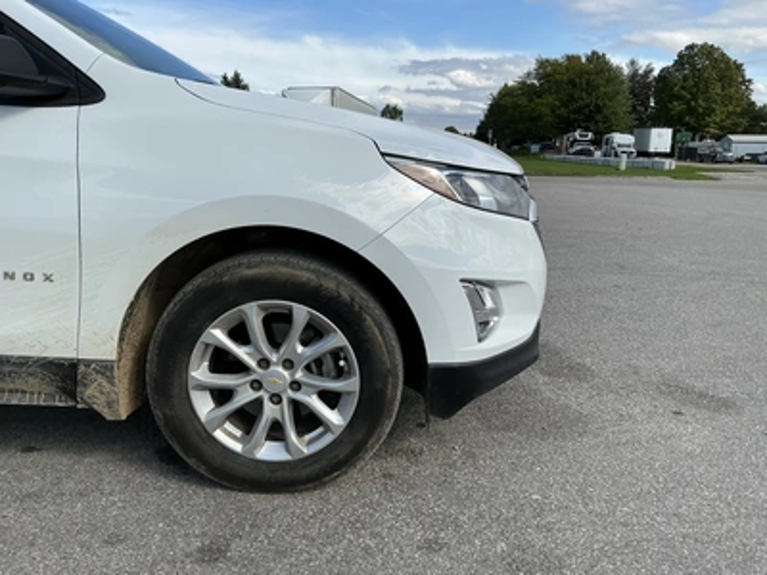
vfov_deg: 49.7
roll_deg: +0.0
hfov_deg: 63.4
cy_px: 288
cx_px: 384
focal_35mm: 28
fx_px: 620
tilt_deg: -10.7
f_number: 1.8
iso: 25
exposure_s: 1/2141
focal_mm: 3
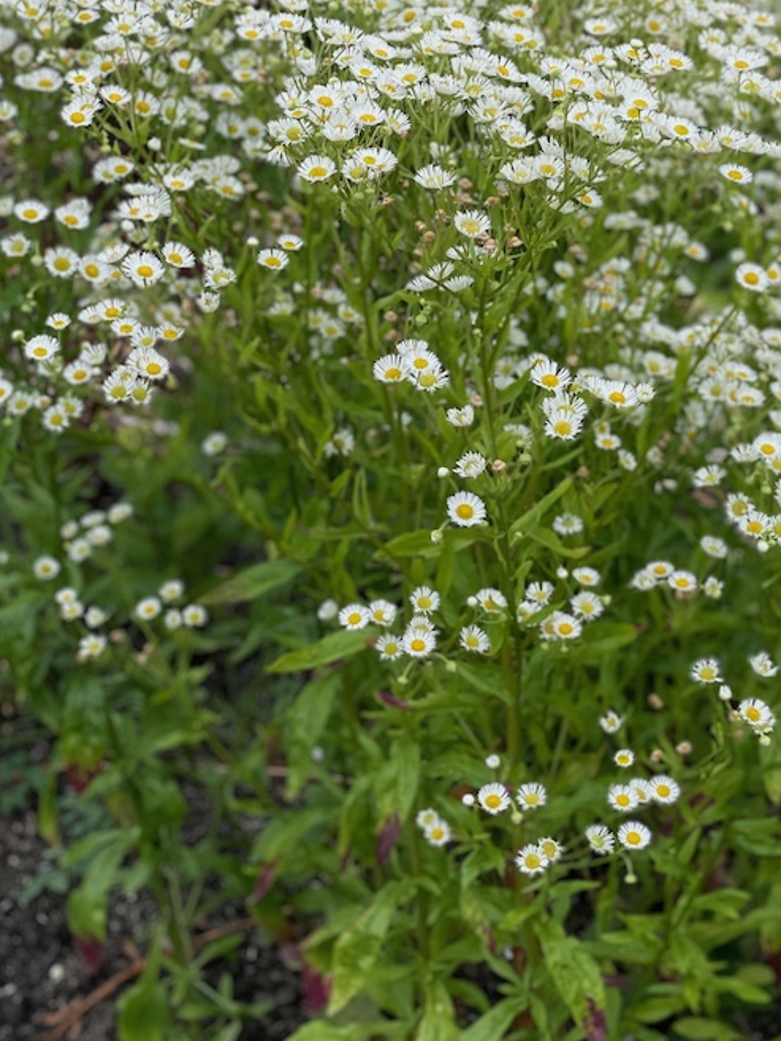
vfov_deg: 24.0
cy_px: 385
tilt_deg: -26.1
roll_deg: -2.9
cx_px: 532
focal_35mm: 81
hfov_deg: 18.2
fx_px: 2436
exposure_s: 1/1229
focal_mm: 6
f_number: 2
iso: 32
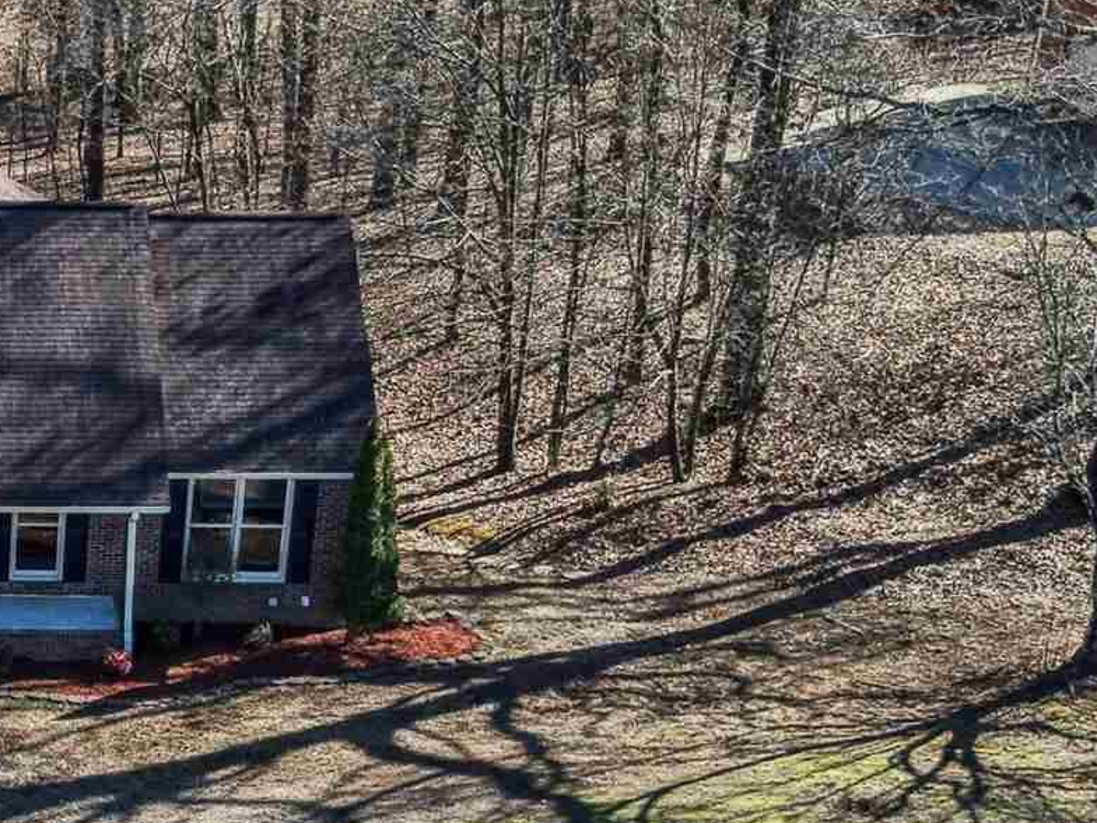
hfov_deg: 19.7
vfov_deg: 15.6
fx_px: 2979
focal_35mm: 94
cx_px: -211
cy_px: 708
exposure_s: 1/2000
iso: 190
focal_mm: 8.7
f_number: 1.8
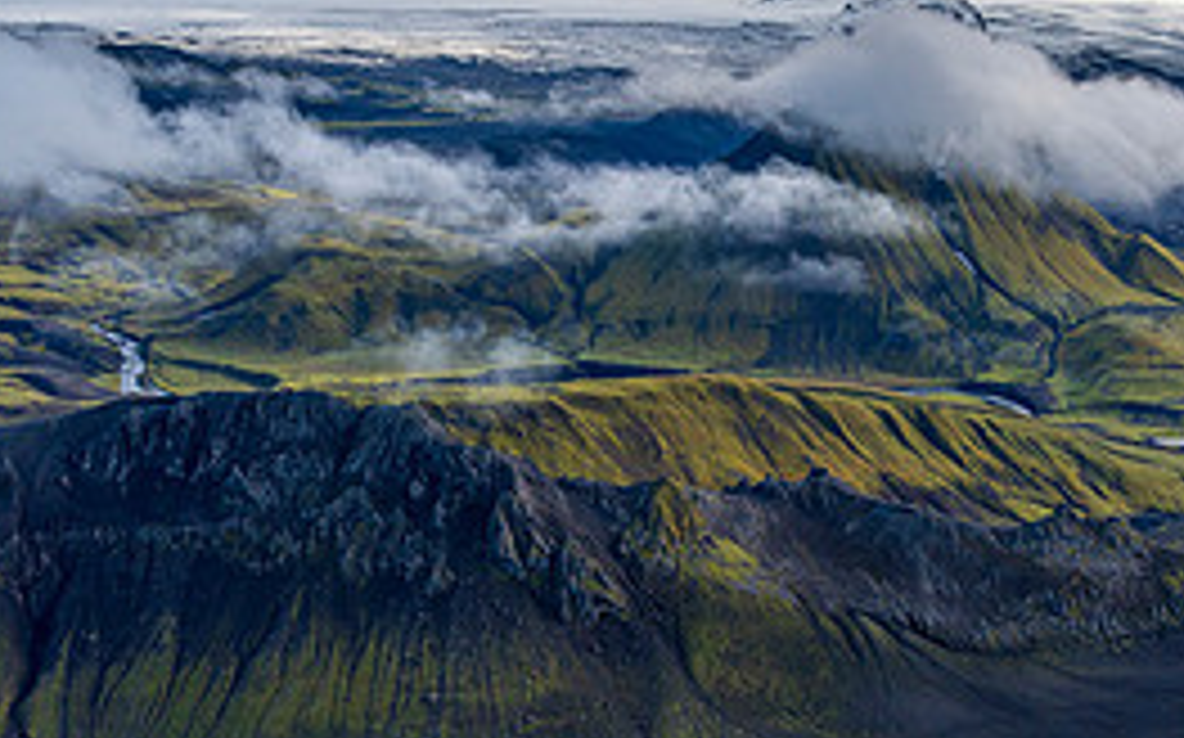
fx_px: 1741
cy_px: 587
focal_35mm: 54
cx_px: 846
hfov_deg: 36.9
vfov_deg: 23.6
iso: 400
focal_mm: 24
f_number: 5.6
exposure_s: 1/2000
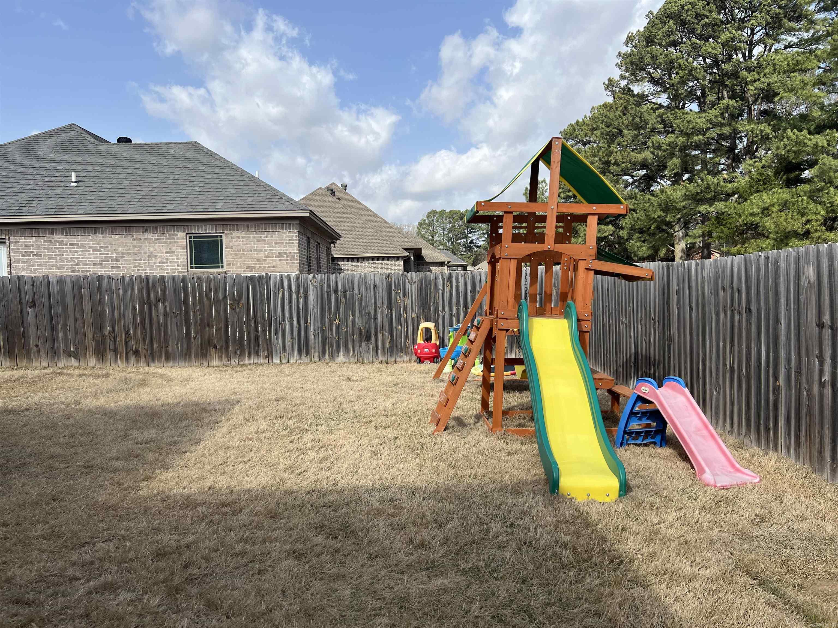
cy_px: 314
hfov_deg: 67.3
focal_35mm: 26
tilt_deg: -3.3
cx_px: 419
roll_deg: +1.8
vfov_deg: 53.1
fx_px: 629
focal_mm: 5.7
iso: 50
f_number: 1.5
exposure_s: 1/3571
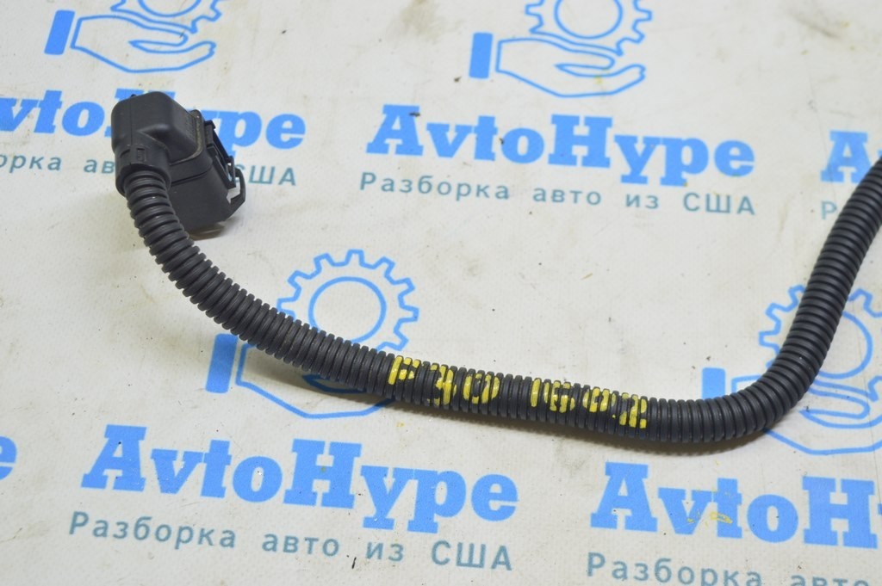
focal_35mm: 60
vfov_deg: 22.6
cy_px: 293
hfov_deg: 33.4
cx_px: 441
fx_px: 1469
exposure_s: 1/20
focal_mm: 40
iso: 400
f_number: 5.6
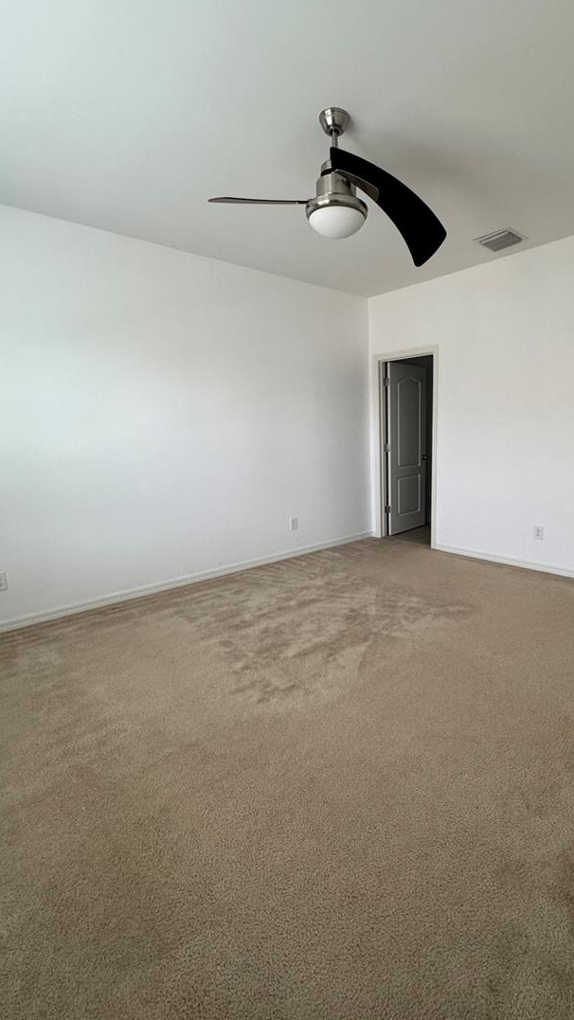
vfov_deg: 95.9
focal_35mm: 17
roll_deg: +2.0
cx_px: 362
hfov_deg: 63.0
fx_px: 460
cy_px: 521
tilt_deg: -12.2
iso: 320
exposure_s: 1/60
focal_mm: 2.22
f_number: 2.2
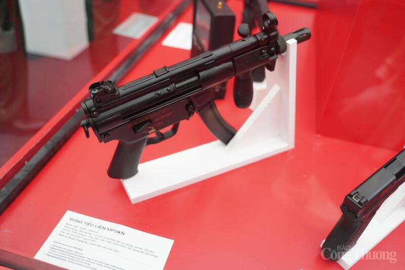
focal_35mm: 31
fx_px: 349
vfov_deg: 42.3
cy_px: 135
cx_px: 202
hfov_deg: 60.3
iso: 160
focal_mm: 31
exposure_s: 1/100
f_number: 2.8
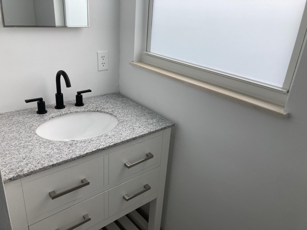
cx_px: 154
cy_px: 115
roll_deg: -5.3
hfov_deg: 63.4
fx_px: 248
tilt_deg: -22.2
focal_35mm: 28
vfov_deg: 49.7
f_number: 1.8
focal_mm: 3.99
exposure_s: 1/121
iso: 40
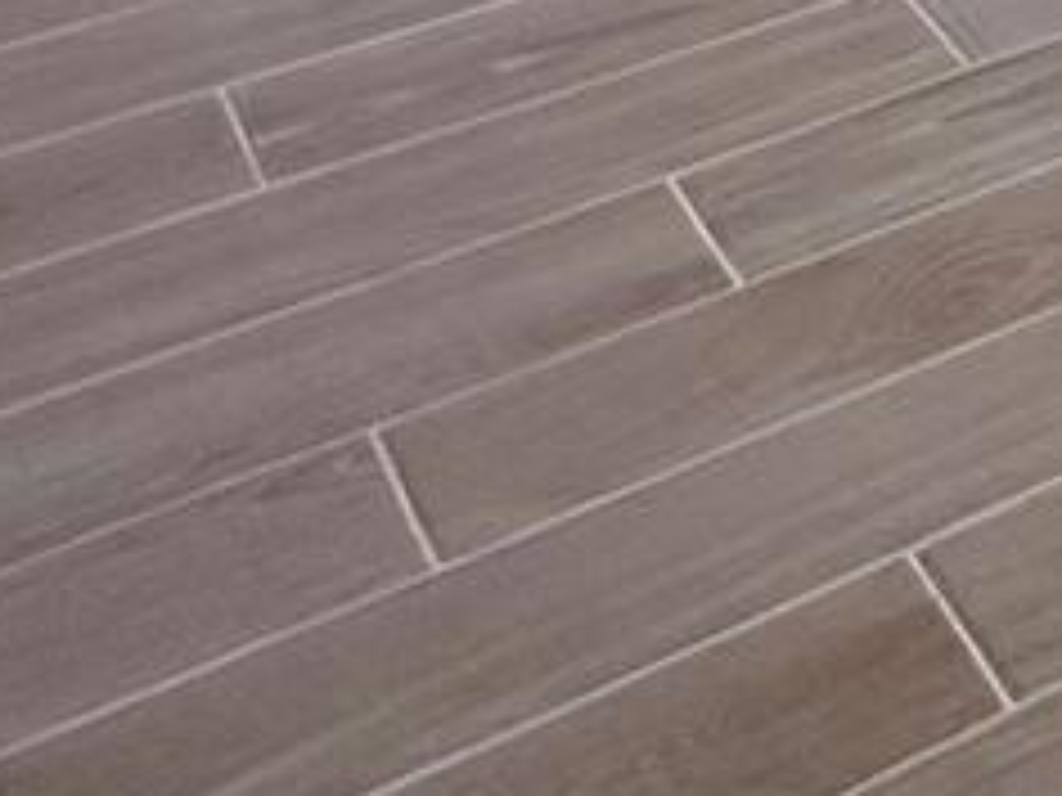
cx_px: 2349
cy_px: -1426
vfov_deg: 11.3
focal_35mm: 95
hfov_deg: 15.0
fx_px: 2915
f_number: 2.2
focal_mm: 2.22
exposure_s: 1/269
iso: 40
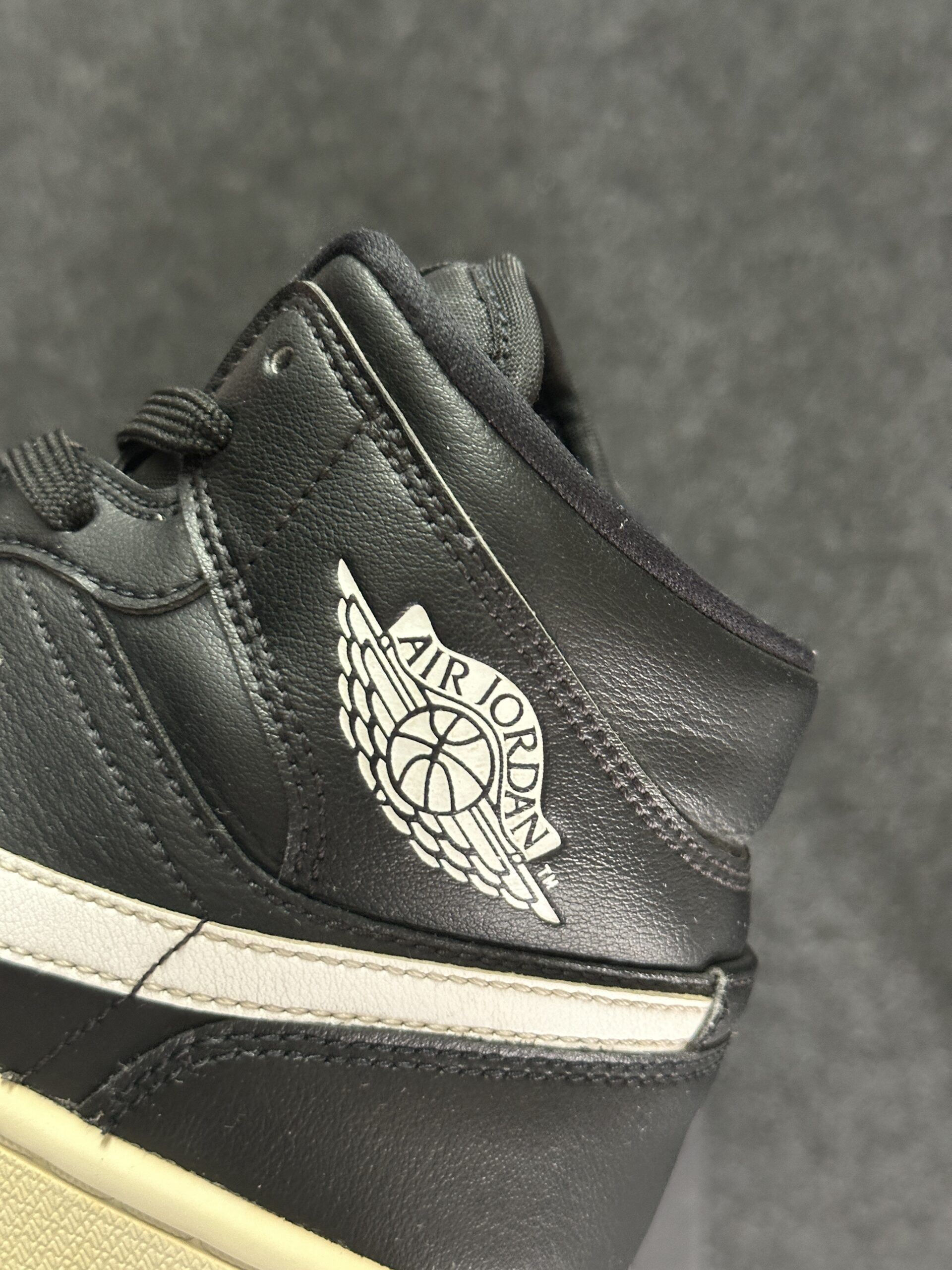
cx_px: 476
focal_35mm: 48
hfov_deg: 30.3
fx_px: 1760
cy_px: 635
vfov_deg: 39.7
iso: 320
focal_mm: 6.86
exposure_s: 1/33
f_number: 1.78
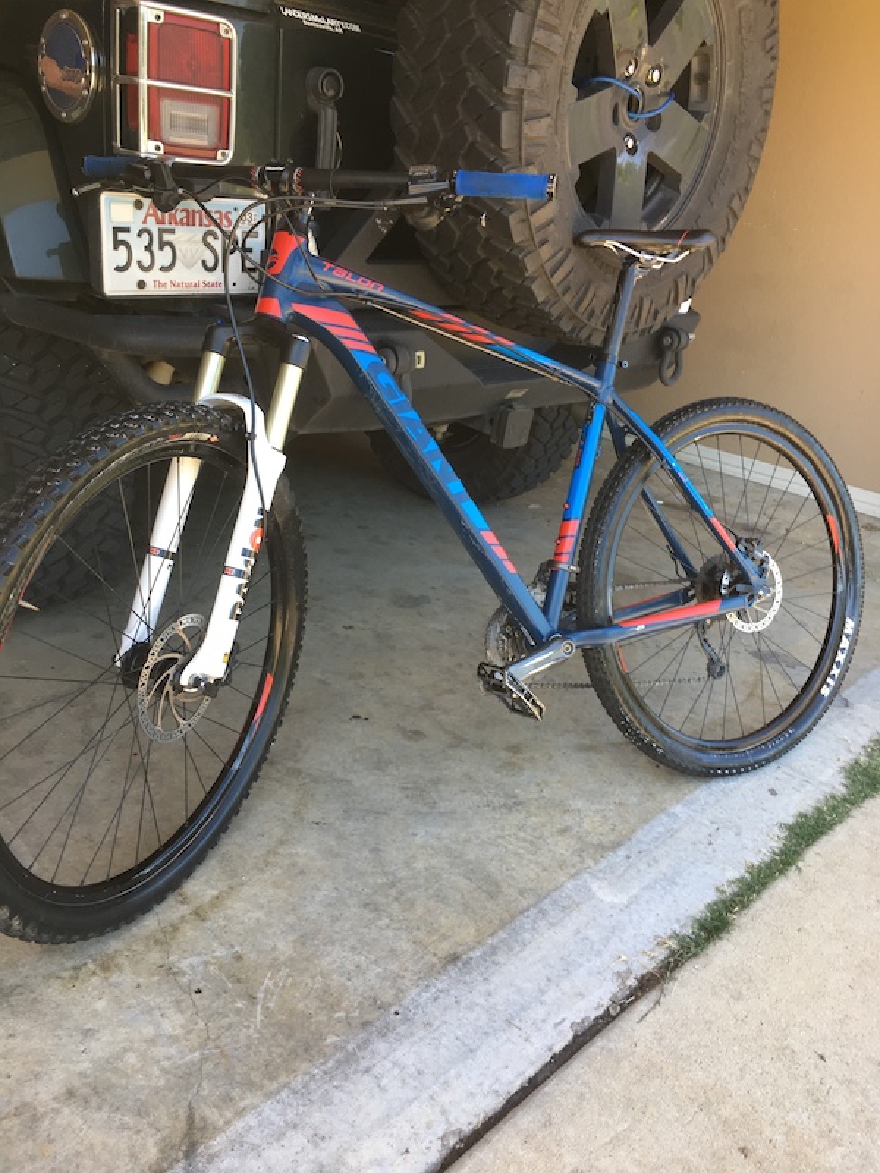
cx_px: 440
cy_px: 586
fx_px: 983
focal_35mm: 29
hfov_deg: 48.2
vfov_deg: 61.7
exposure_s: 1/120
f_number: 2.2
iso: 40
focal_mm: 4.15
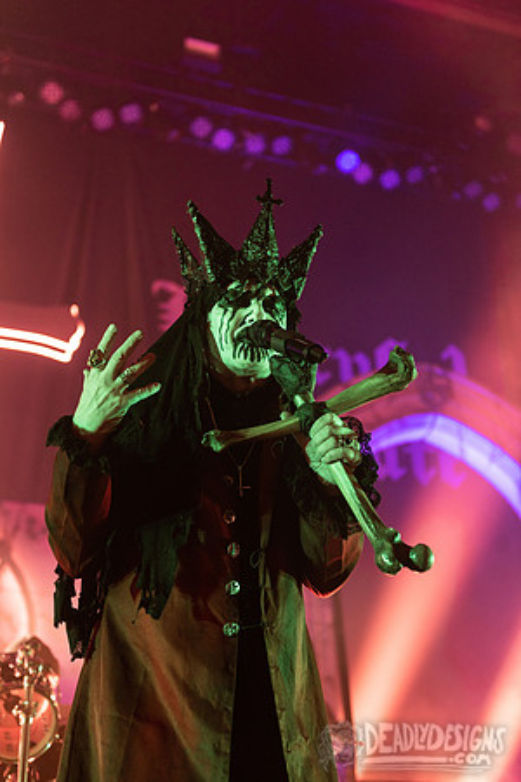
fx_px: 1194
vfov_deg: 36.2
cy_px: 391
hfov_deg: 24.6
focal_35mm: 55
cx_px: 260
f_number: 3.2
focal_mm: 55
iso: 2000
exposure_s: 1/320
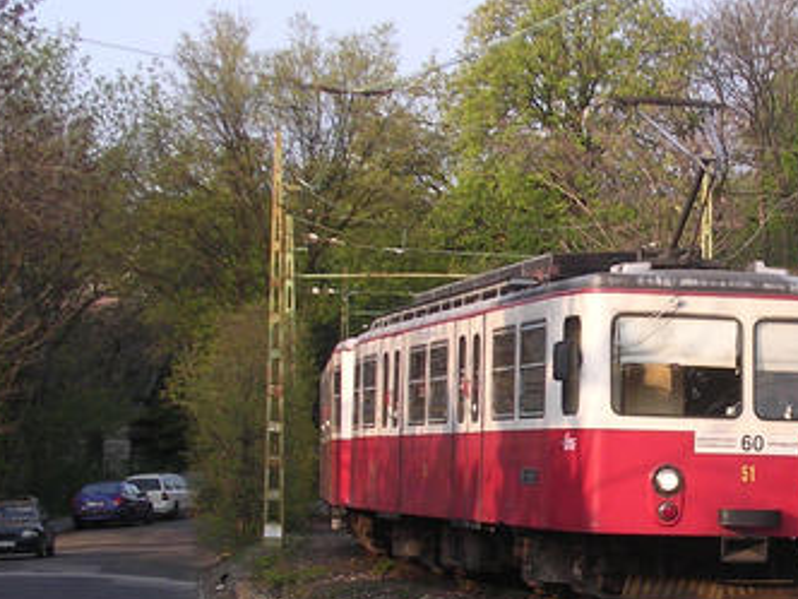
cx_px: 736
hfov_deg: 15.1
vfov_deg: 11.5
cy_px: 421
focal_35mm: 129
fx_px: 2974
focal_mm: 10.2
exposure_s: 1/197
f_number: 3.6
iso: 100
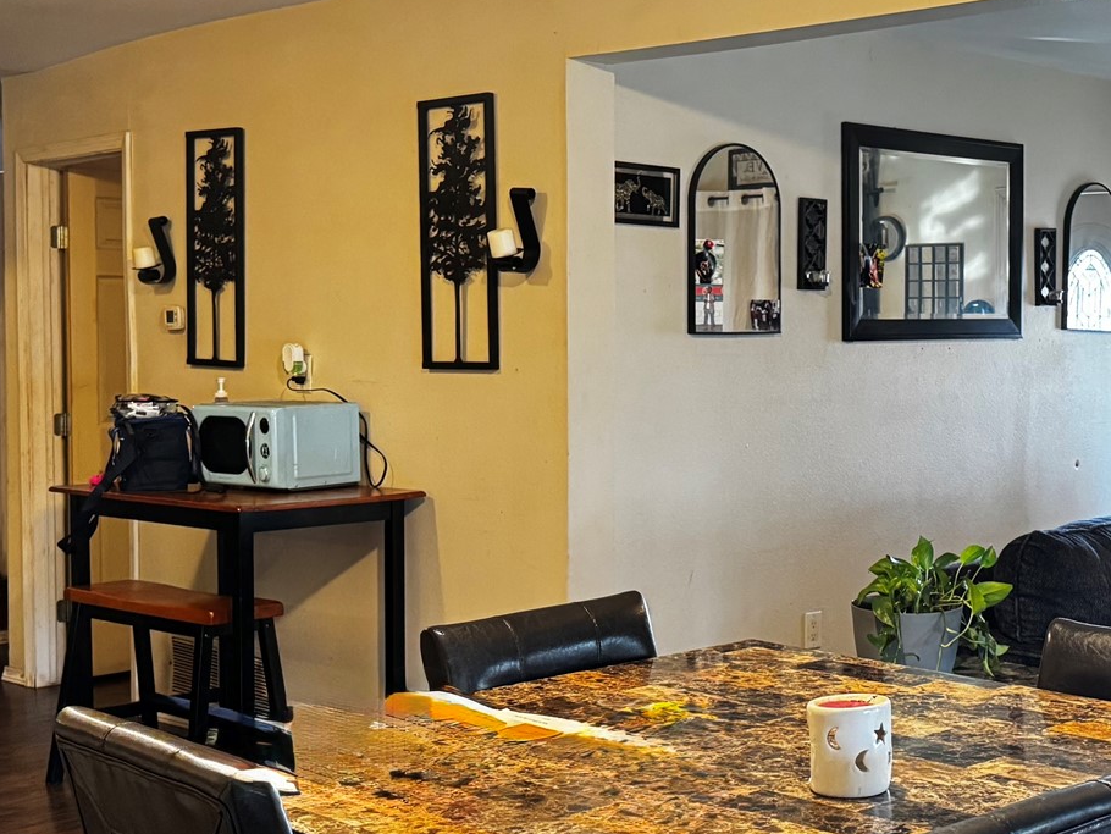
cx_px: 839
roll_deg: -1.3
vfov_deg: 27.0
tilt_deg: -3.9
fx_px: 1734
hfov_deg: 34.7
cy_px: 374
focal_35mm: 54
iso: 800
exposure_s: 1/40
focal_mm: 6.76
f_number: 1.78
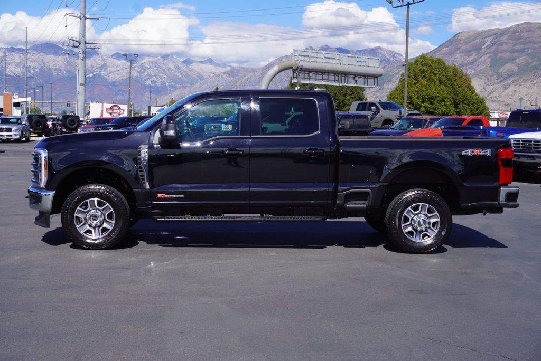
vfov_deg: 27.3
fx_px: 744
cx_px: 270
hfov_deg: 39.9
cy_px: 180
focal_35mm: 50
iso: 100
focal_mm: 33
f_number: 11
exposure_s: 1/160
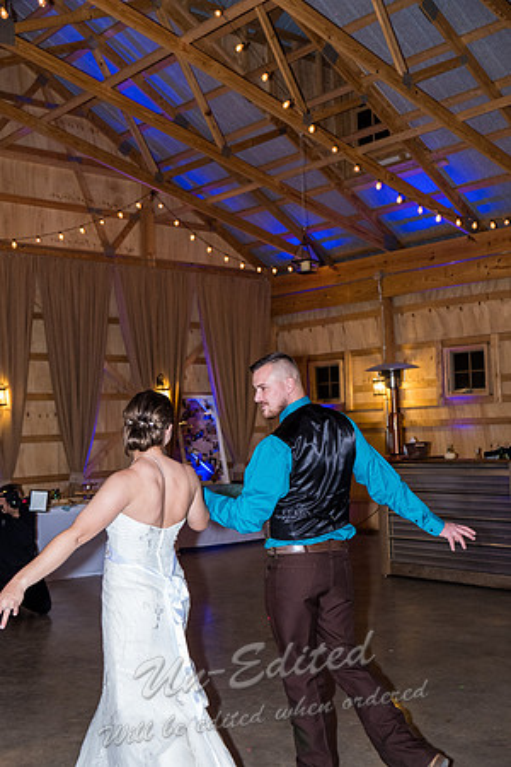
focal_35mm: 40
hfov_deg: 33.4
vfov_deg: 48.5
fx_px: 852
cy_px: 384
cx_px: 256
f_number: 3.2
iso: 1600
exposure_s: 1/200
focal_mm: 26.5
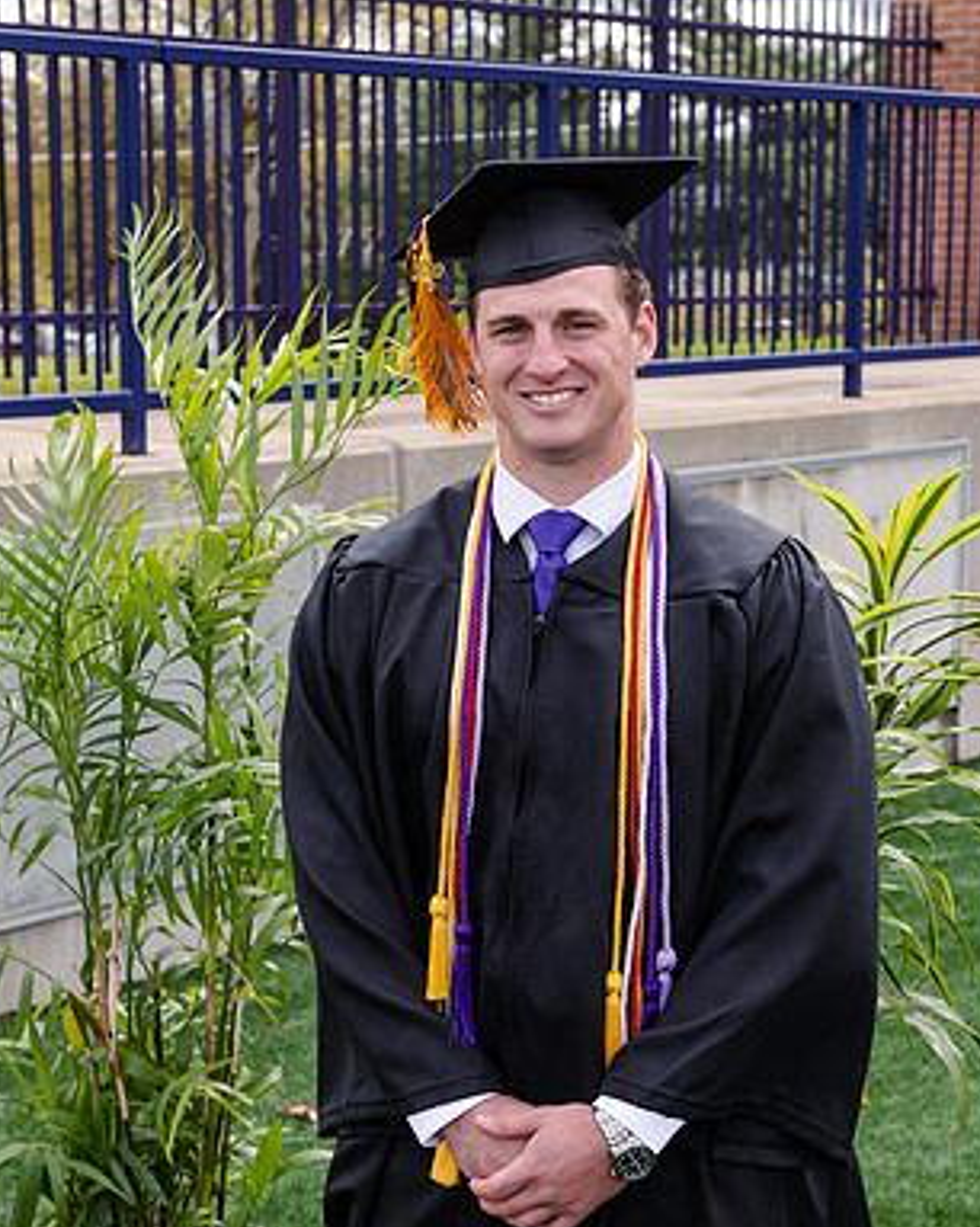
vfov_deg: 25.7
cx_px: 544
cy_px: 617
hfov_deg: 20.7
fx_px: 2685
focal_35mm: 74
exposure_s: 1/200
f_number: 5.6
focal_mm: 52
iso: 200
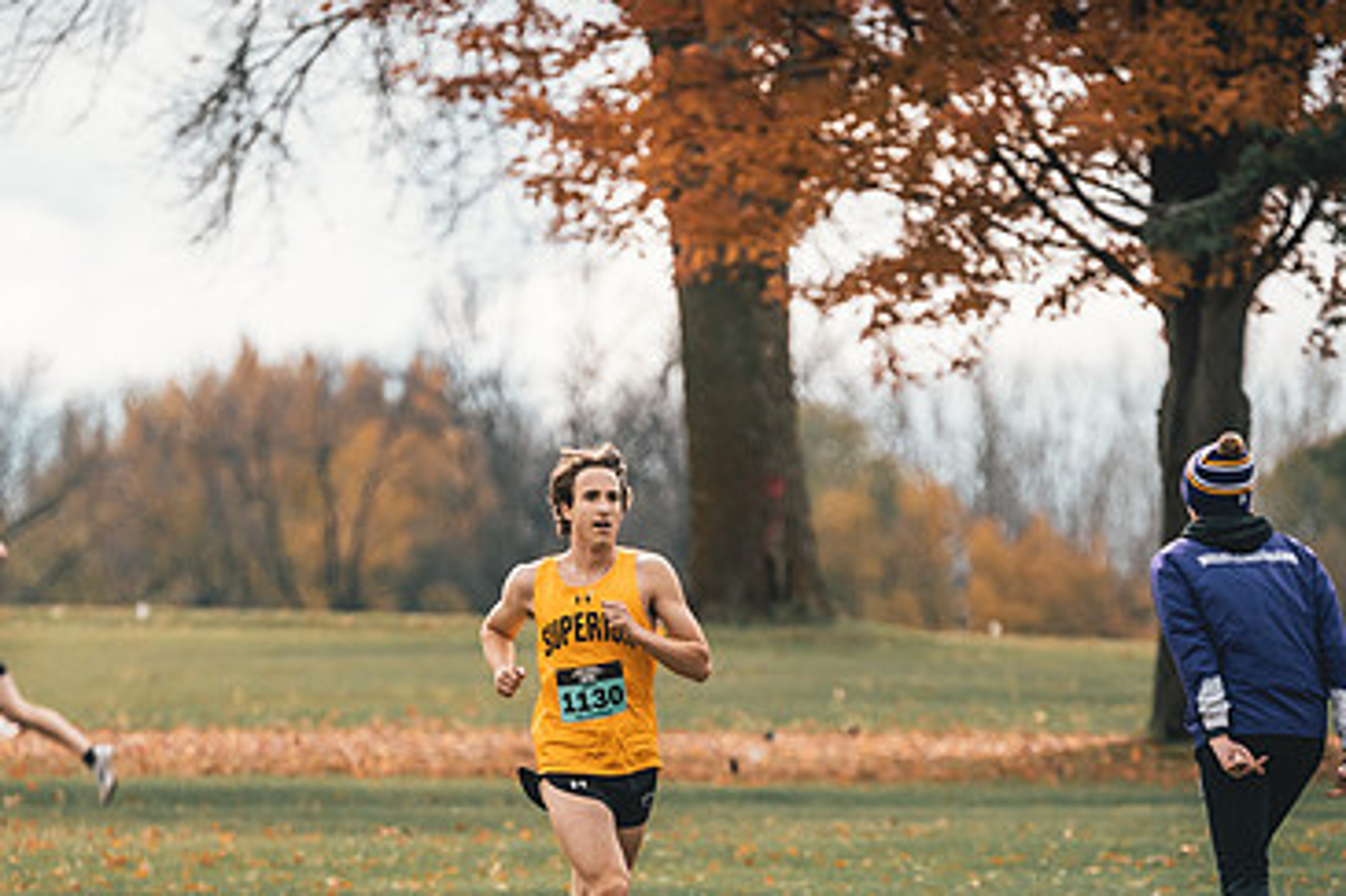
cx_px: 655
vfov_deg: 1.8
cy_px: 803
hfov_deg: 2.7
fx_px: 28327
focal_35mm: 758
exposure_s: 1/1000
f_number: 6.3
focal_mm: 400
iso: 400
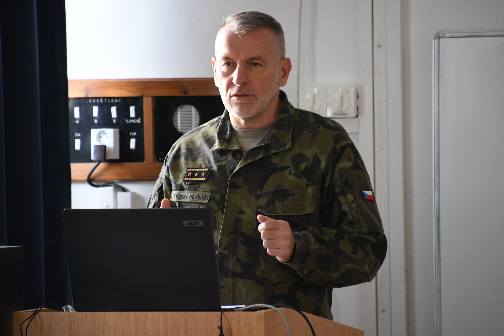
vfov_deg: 3.8
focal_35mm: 360
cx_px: 252
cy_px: 168
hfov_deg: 5.7
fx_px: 5039
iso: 4000
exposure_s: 1/80
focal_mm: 240
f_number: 6.3
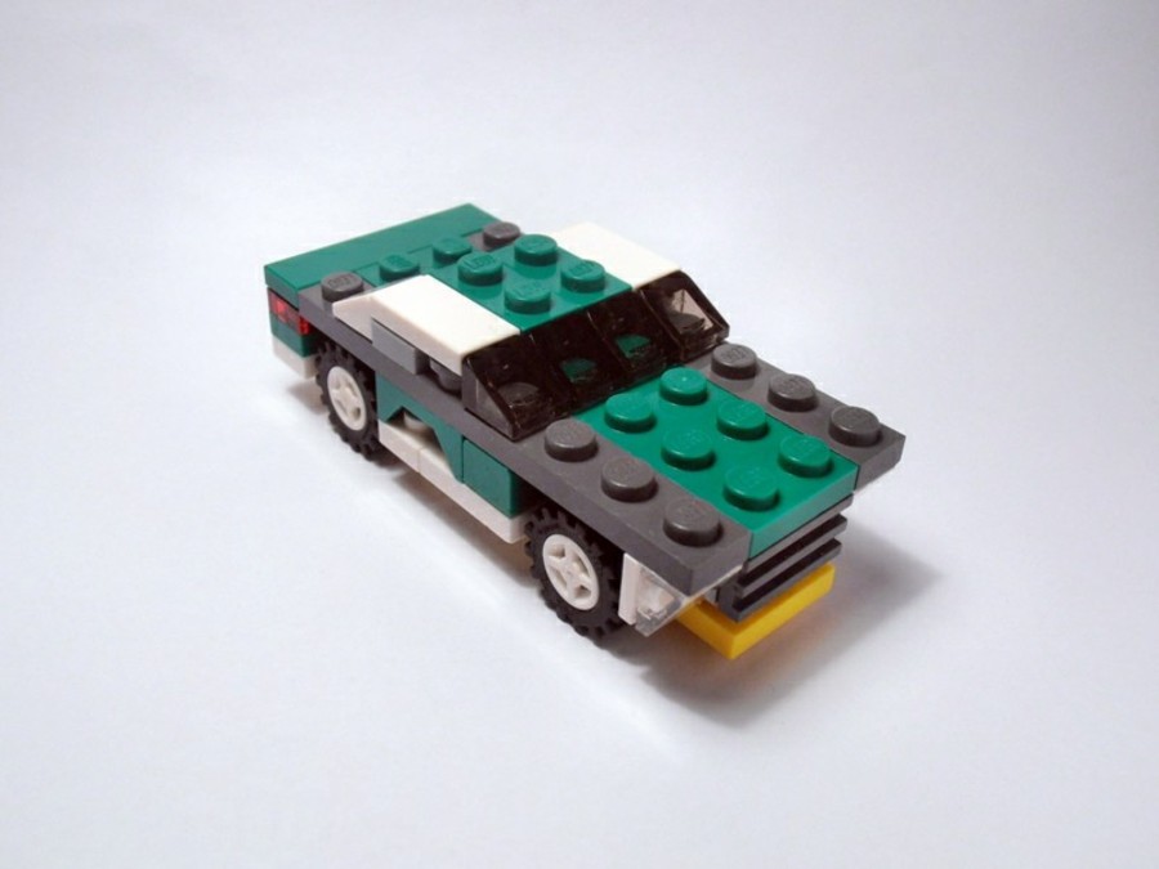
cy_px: 434
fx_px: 1239
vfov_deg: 38.7
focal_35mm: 37
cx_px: 580
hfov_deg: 50.1
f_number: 3.9
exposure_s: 1/80
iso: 80
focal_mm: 6.61
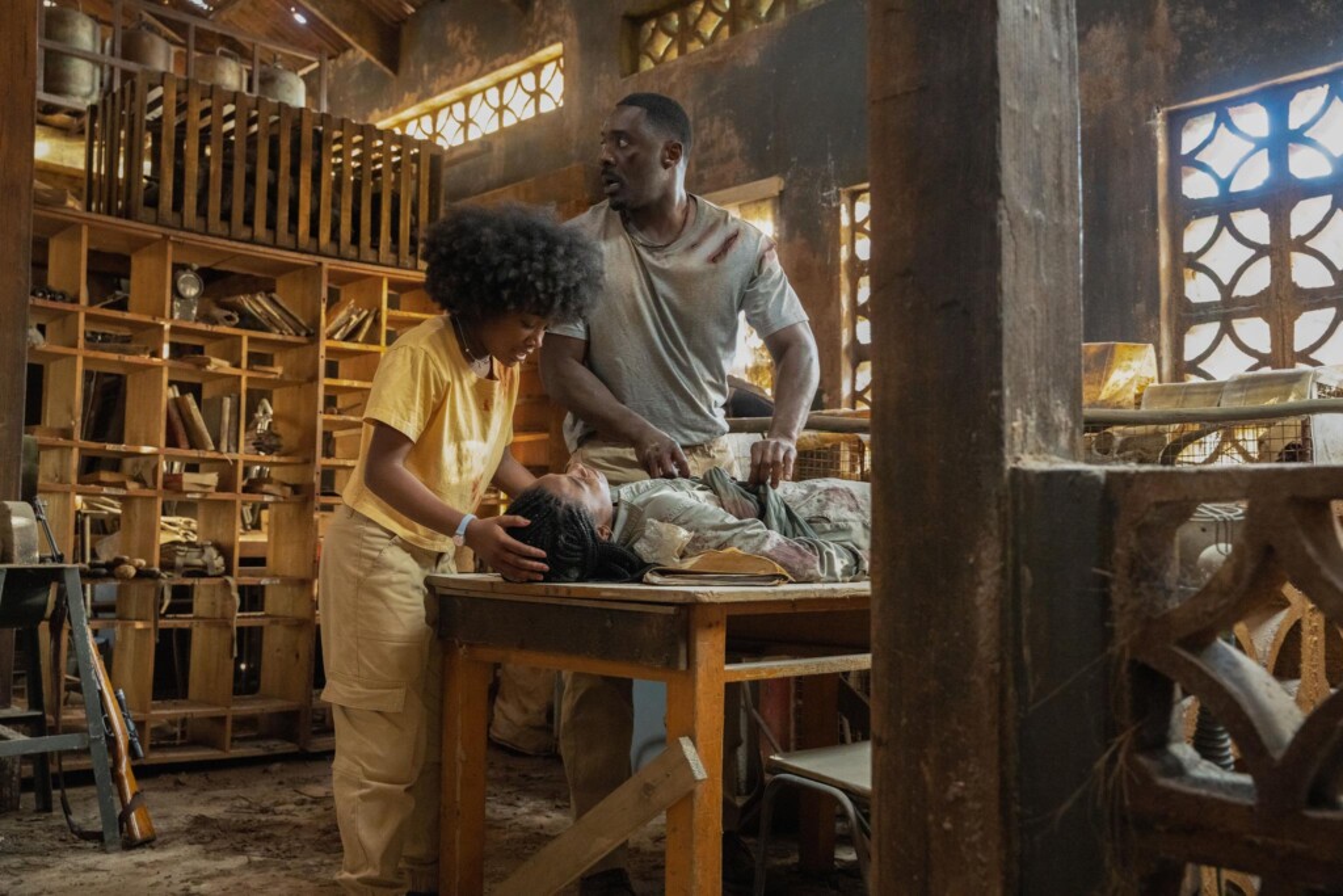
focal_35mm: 34
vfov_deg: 38.5
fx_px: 1283
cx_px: 672
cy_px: 448
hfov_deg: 55.2
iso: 3200
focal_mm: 34.4
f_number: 4.5
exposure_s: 1/125
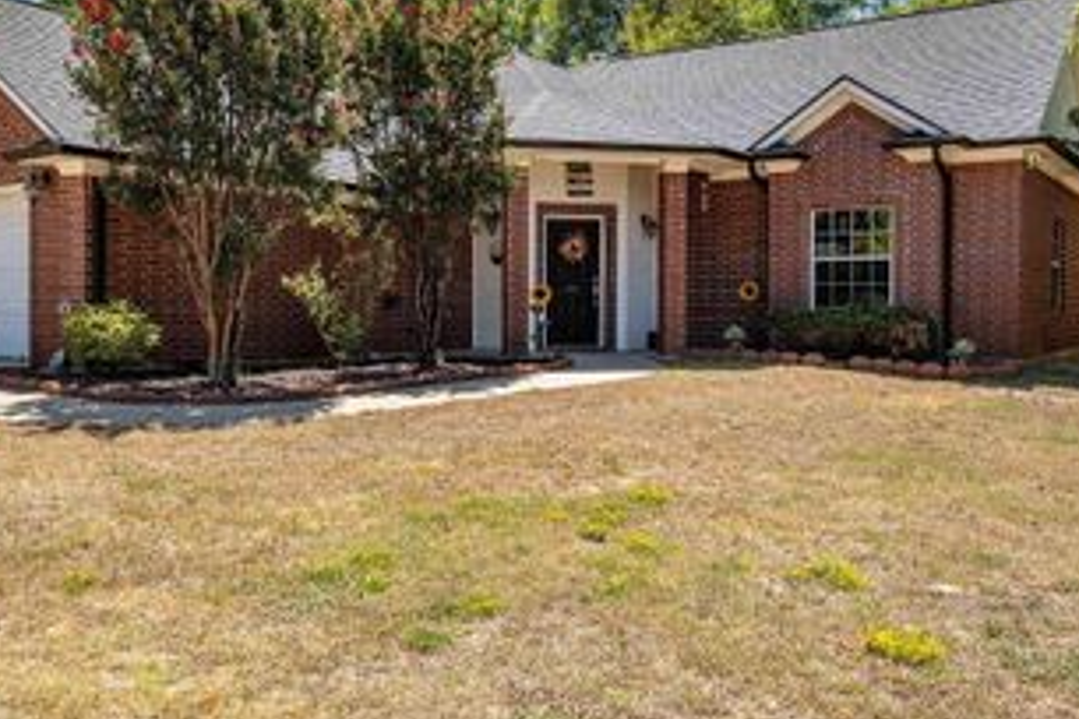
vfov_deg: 36.8
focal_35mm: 36
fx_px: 1079
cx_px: 494
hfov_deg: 53.1
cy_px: 319
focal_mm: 22
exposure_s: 1/800
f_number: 8
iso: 800
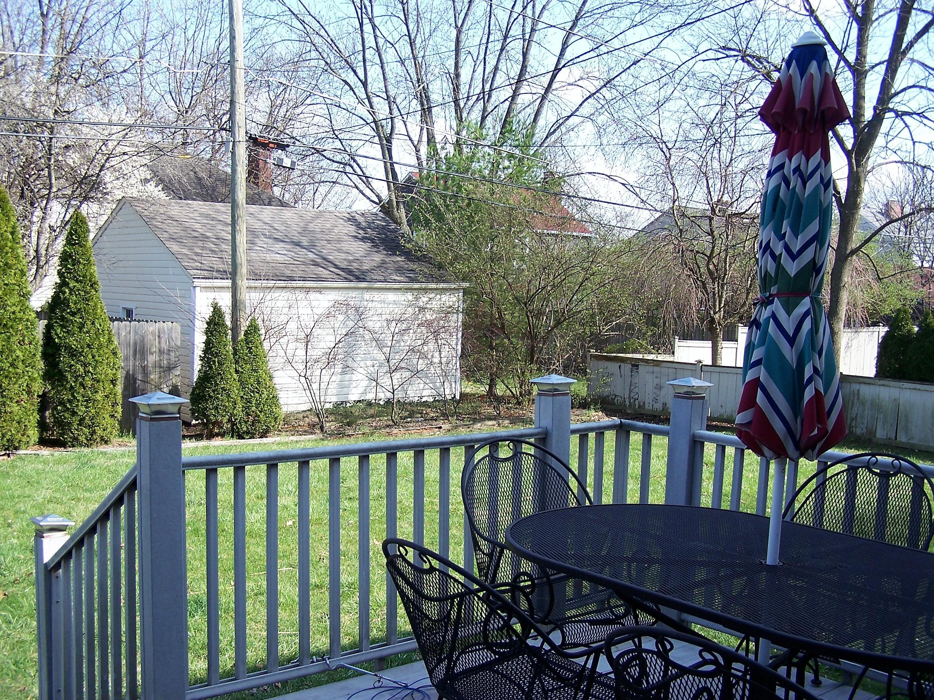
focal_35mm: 38
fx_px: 1025
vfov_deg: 37.7
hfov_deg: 49.0
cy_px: 350
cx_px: 467
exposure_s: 1/400
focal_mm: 6.3
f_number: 2.8
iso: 80
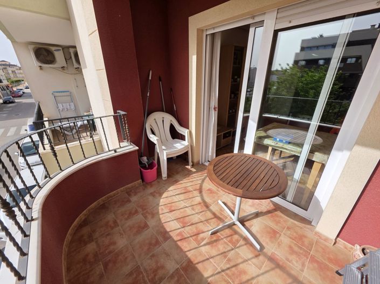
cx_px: 190
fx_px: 143
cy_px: 142
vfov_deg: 89.9
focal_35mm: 13
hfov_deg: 106.2
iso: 50
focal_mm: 2.2
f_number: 1.9
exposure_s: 1/2000
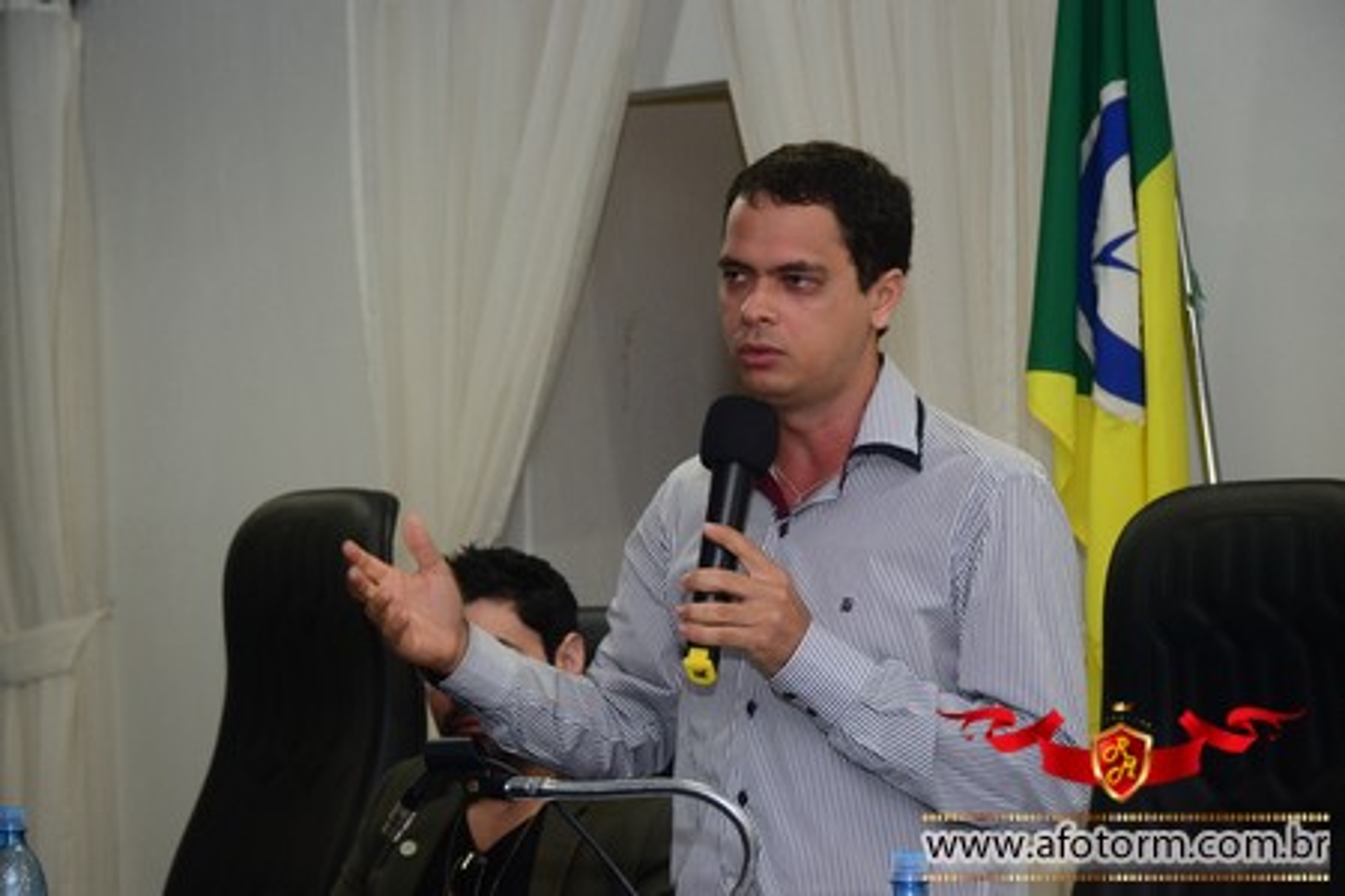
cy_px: 448
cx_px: 672
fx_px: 3698
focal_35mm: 99
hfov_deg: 20.6
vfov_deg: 13.8
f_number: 5.3
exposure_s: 1/80
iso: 800
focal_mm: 66
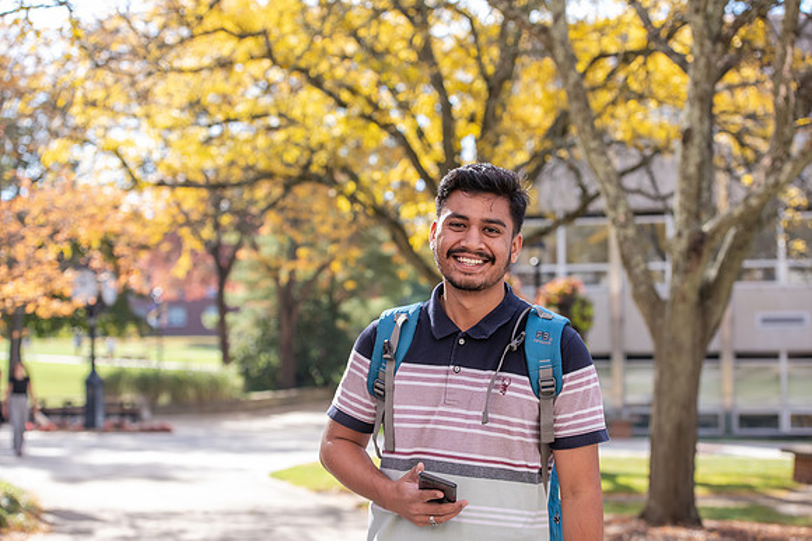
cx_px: 406
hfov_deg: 28.8
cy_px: 270
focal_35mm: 70
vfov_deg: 19.5
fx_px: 1579
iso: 320
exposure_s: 1/400
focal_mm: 70
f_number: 4.5
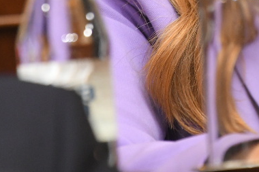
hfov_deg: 2.4
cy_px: -174
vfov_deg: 1.6
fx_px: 6134
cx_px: 298
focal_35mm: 853
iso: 2000
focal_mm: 200
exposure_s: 1/250
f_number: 4
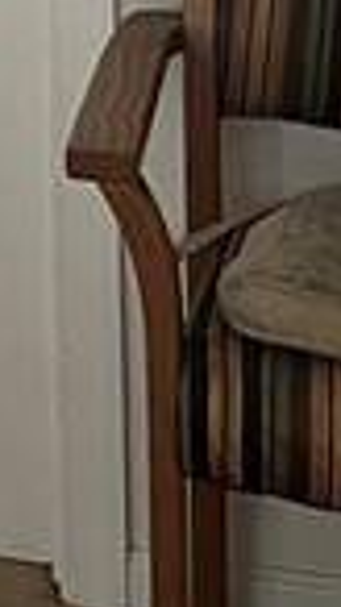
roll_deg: +3.4
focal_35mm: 198
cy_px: -536
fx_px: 3186
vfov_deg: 10.2
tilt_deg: -4.9
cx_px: -1447
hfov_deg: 4.9
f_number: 1.5
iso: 200
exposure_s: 1/60
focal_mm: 5.7
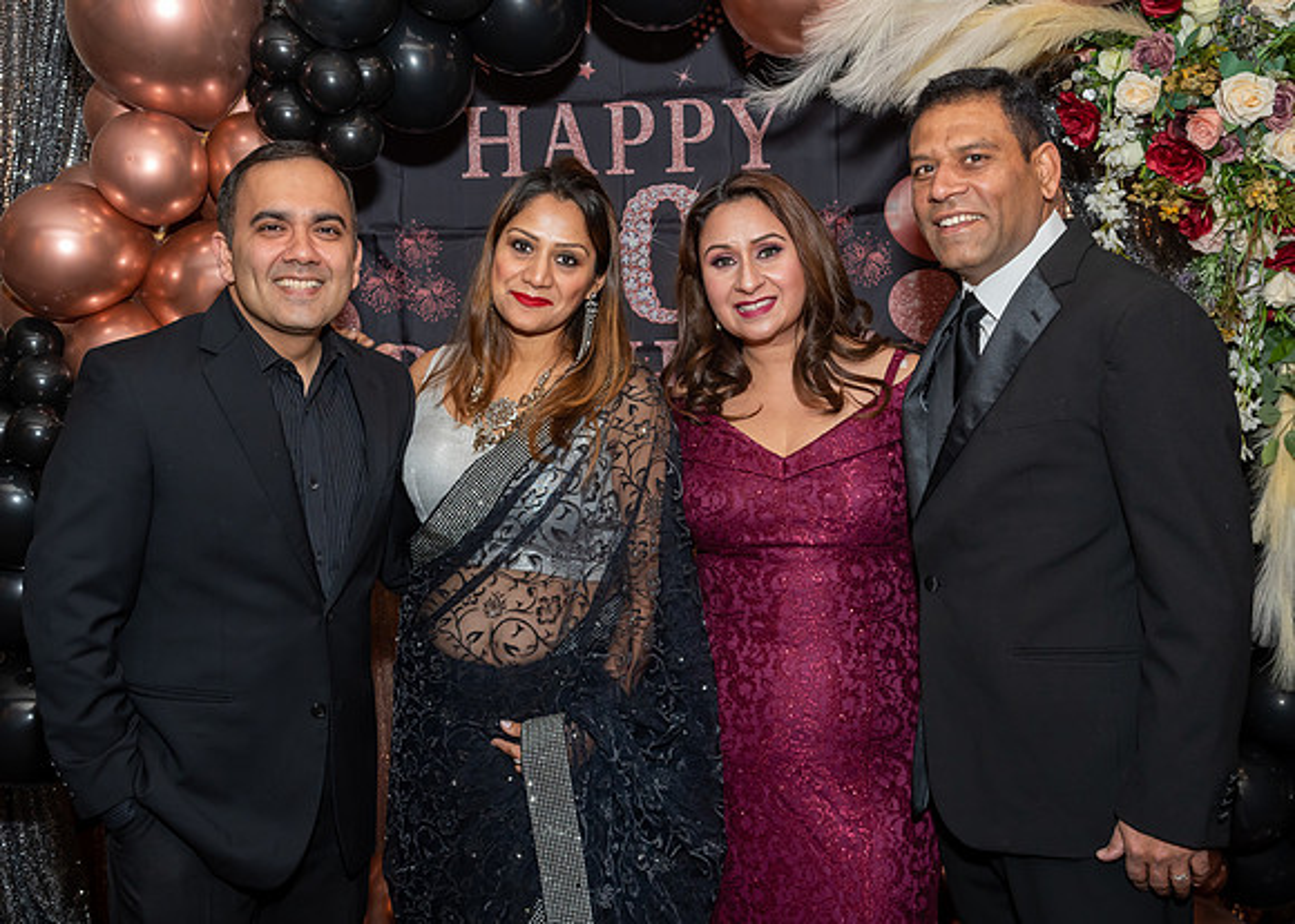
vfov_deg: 32.3
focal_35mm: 43
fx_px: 1598
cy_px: 433
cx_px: 606
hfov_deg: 44.1
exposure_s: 1/250
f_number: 8
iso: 500
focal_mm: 26
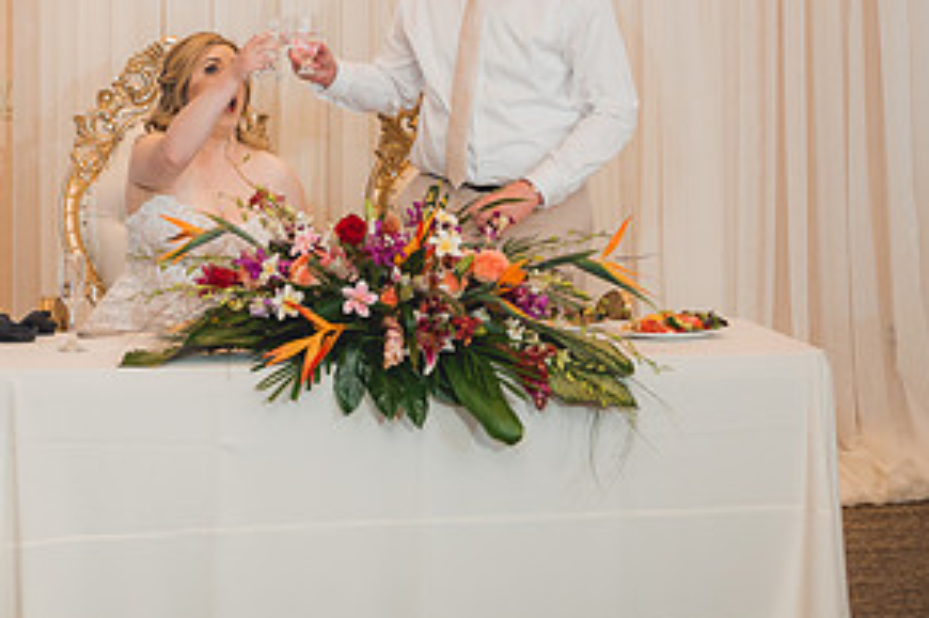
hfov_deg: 14.5
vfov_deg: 9.8
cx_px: 131
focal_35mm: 140
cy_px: 155
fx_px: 3611
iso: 1000
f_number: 2.8
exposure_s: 1/250
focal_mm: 70
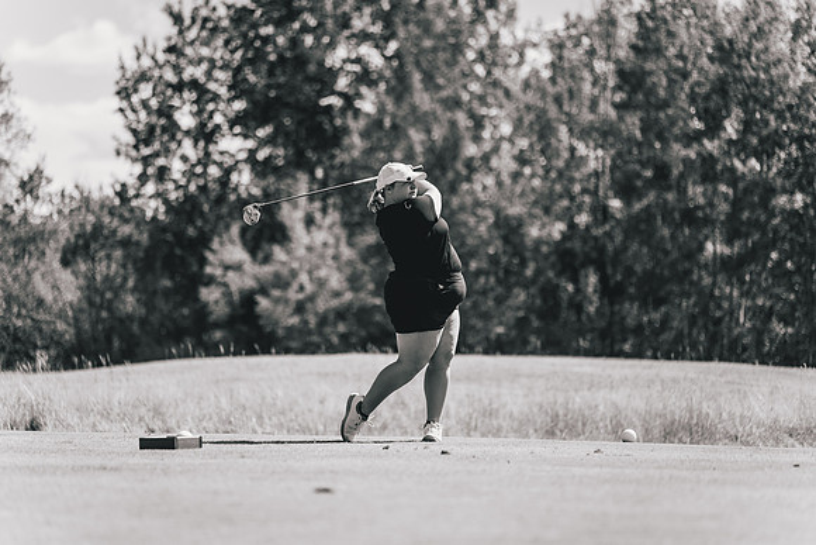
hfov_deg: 13.2
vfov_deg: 8.9
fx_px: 3513
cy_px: 272
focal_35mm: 155
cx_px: 408
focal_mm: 150
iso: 100
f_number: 2.8
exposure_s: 1/2000
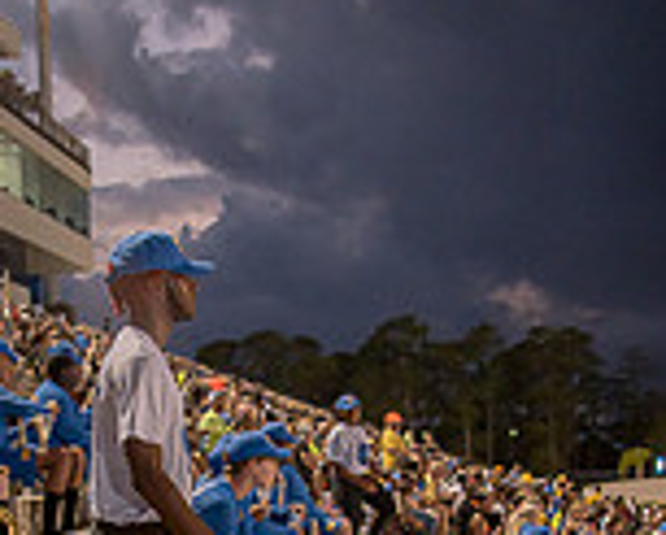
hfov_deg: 28.3
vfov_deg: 21.8
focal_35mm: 66
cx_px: 185
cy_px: 609
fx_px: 1303
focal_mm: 24
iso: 2000
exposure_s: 1/200
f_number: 4
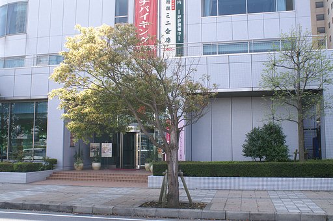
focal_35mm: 36
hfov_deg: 53.2
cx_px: 166
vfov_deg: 36.8
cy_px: 110
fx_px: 333
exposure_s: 1/160
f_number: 8
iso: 200
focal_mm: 24
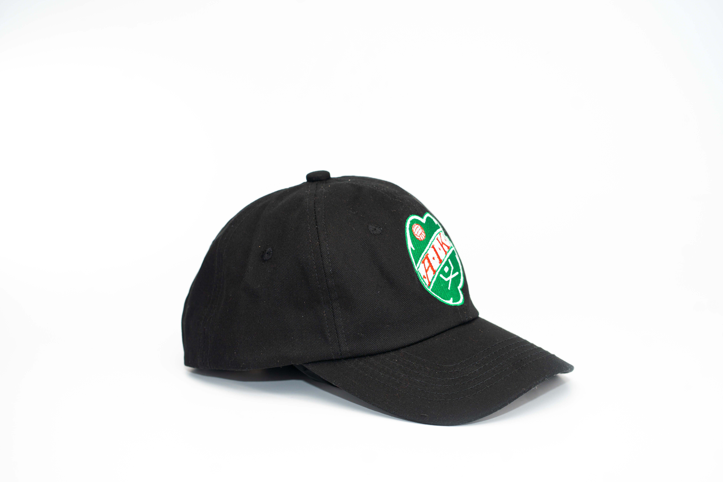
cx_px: 362
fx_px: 1707
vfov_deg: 16.1
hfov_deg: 23.9
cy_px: 241
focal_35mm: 85
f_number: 5
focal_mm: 85
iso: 200
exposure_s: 1/200
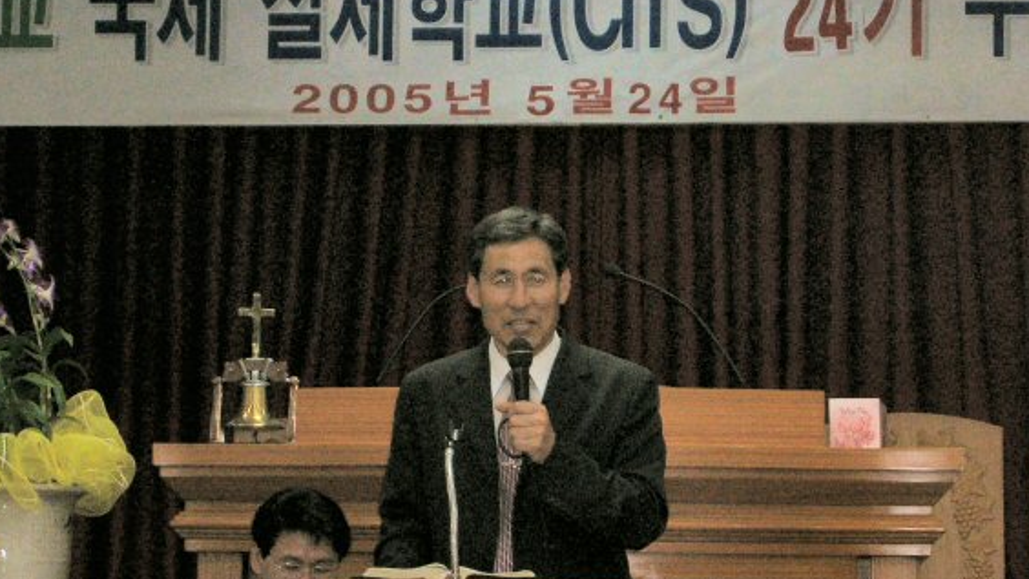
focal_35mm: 142
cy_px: 370
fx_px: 3874
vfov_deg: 8.5
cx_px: 617
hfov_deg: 15.1
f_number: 4.9
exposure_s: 1/60.1
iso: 200
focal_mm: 16.2
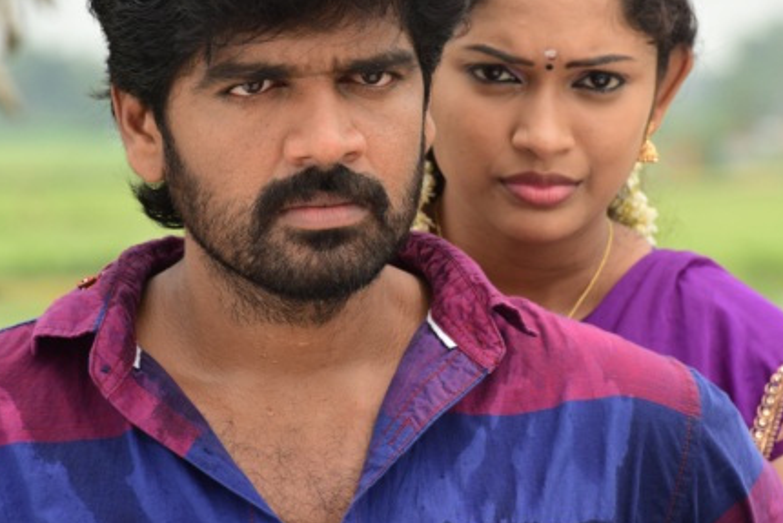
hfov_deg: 8.1
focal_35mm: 253
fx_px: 5504
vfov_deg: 5.4
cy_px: 163
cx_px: 442
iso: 400
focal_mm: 170
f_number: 7.1
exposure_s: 1/400
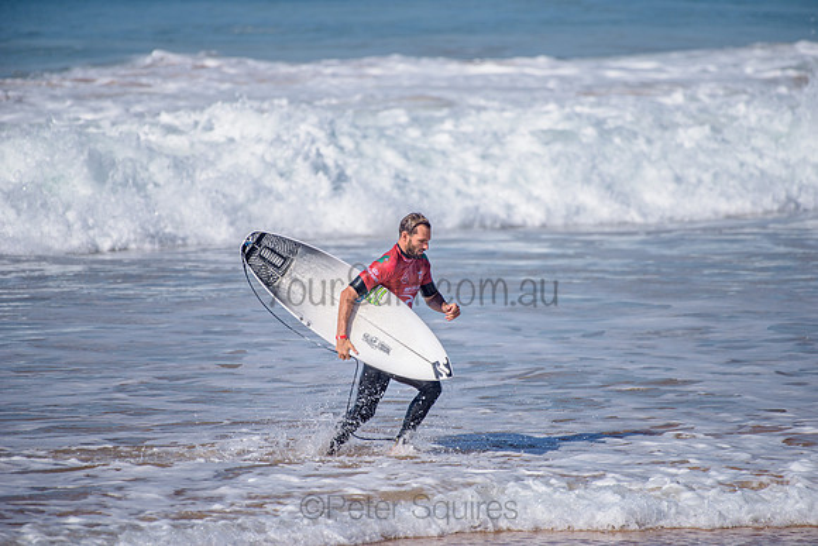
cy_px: 273
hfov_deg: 4.1
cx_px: 409
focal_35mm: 500
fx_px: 11363
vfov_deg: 2.8
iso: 140
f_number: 5.6
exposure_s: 1/2500
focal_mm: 500
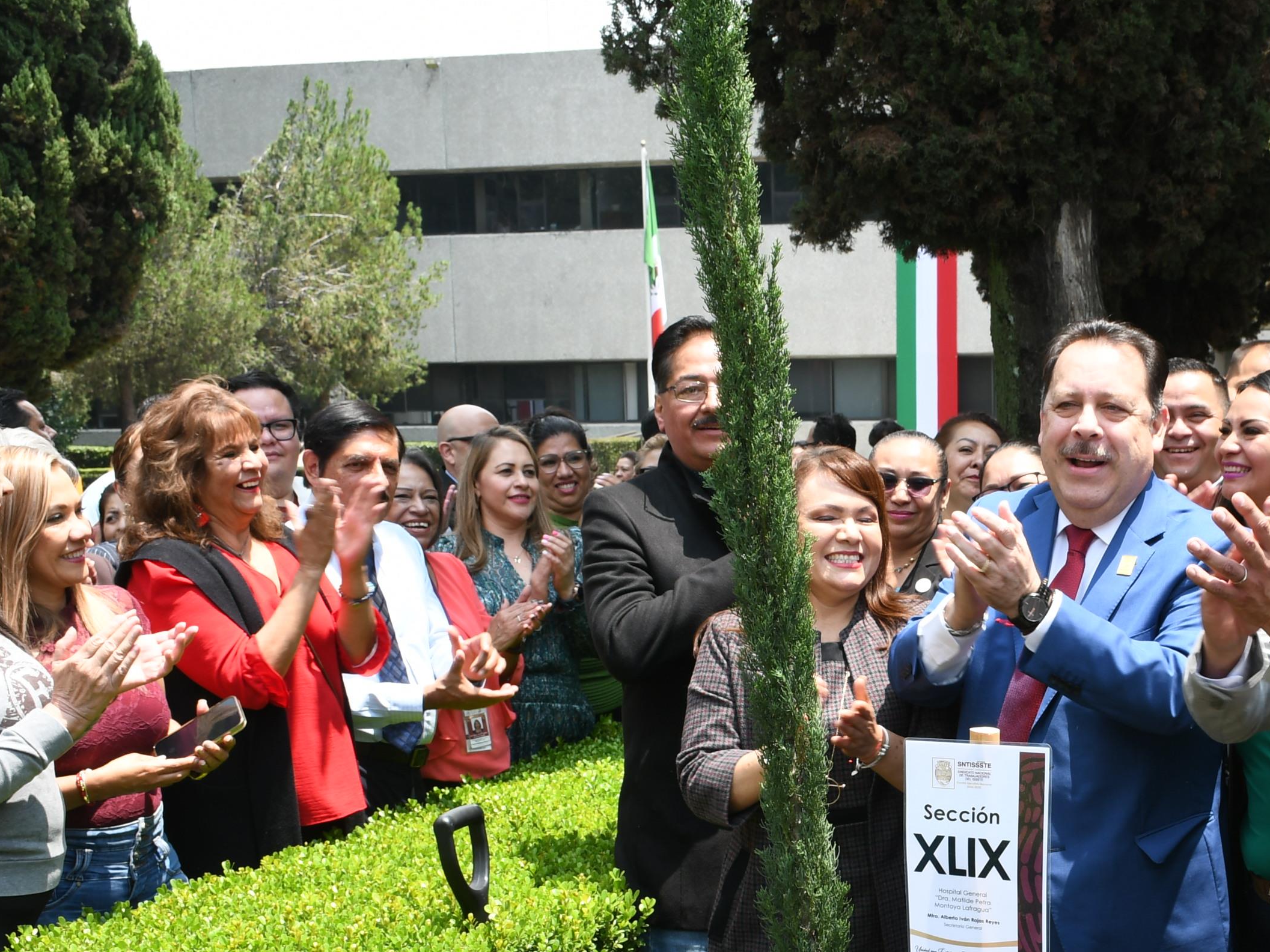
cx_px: 1002
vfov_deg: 25.2
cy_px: 756
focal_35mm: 57
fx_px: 2091
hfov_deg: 32.9
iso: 160
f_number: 8
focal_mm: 20
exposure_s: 1/100
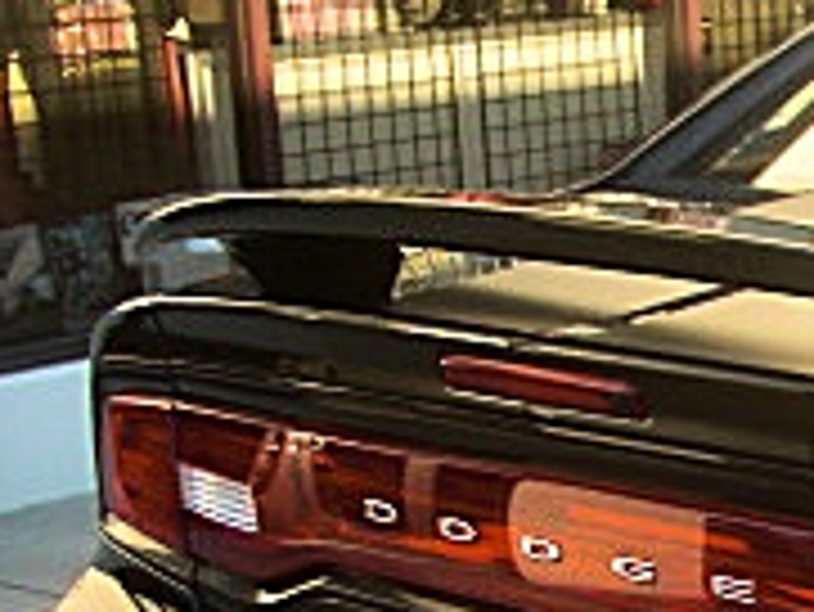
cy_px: 724
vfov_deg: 11.5
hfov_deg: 14.1
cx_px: 1381
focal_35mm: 127
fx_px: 2988
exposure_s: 1/125
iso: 50
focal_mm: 6.3
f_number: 2.8
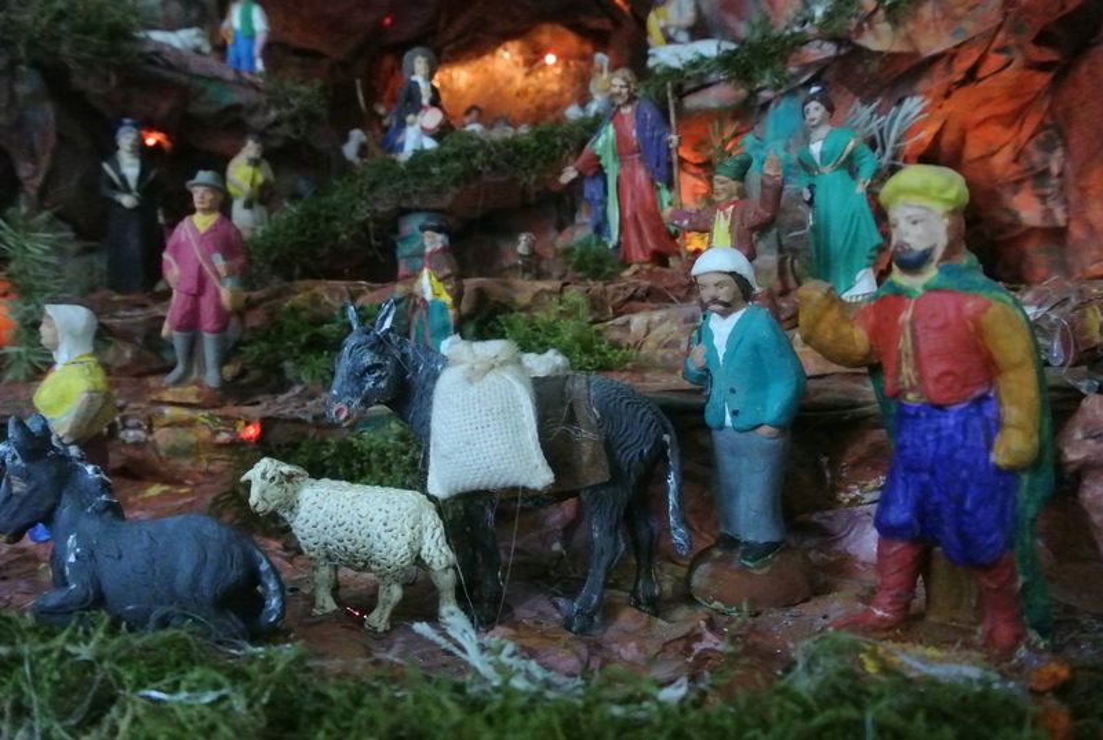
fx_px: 829
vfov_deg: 48.1
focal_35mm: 27
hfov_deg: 67.3
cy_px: 370
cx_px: 552
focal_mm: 10
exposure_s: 1/50
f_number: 5.6
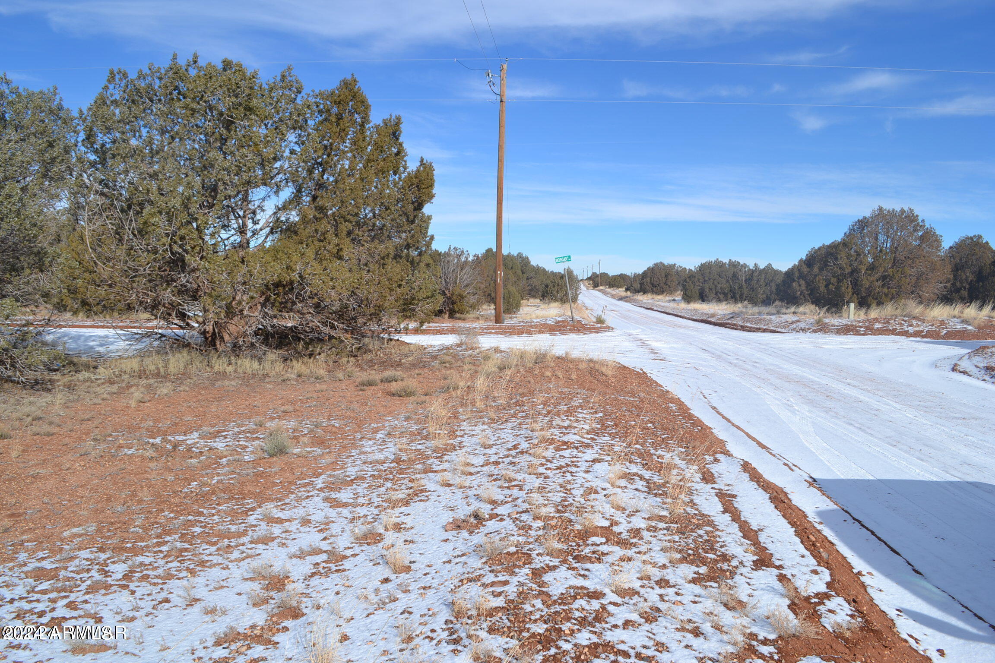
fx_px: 746
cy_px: 332
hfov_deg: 67.4
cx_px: 498
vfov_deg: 47.9
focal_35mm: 27
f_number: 9
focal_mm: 18
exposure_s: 1/320
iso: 100
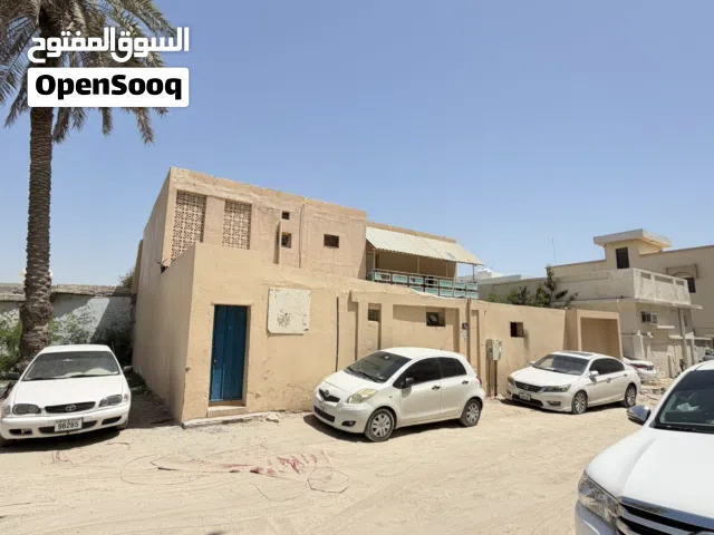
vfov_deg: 85.7
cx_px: 357
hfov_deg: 102.1
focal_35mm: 14
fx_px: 289
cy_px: 268
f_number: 2.2
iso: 20
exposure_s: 1/841
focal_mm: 2.22
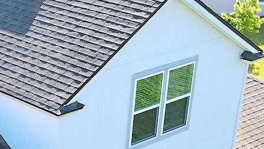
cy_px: 196
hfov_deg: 21.7
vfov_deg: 12.4
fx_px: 665
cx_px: 1
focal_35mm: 95
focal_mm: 4.5
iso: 100
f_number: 2.8
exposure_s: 1/200
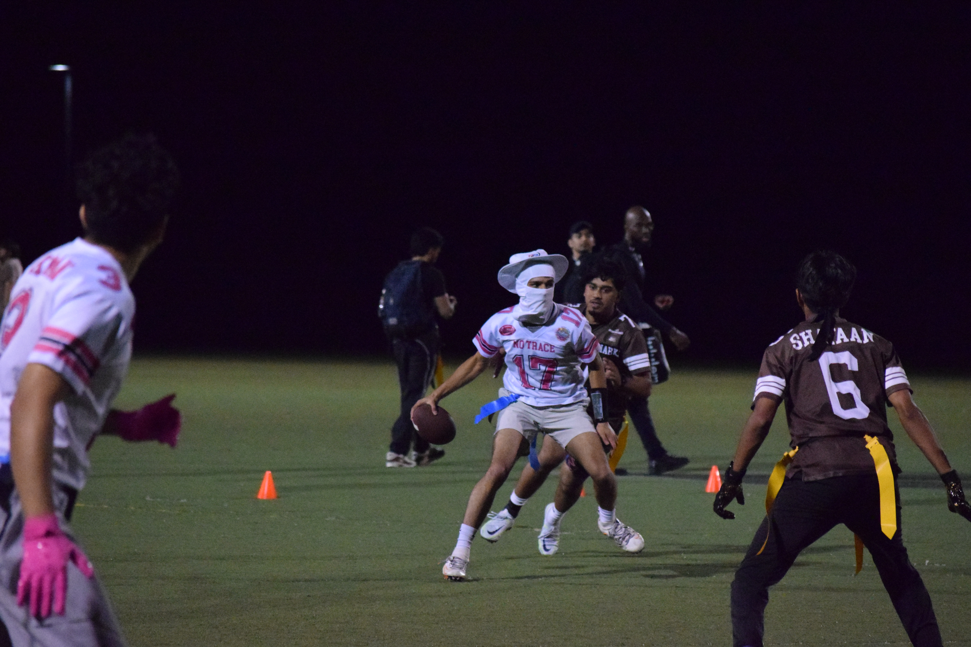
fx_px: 6271
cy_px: 324
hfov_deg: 8.9
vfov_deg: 5.9
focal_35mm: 232
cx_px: 486
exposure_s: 1/800
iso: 12800
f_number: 5
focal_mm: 155
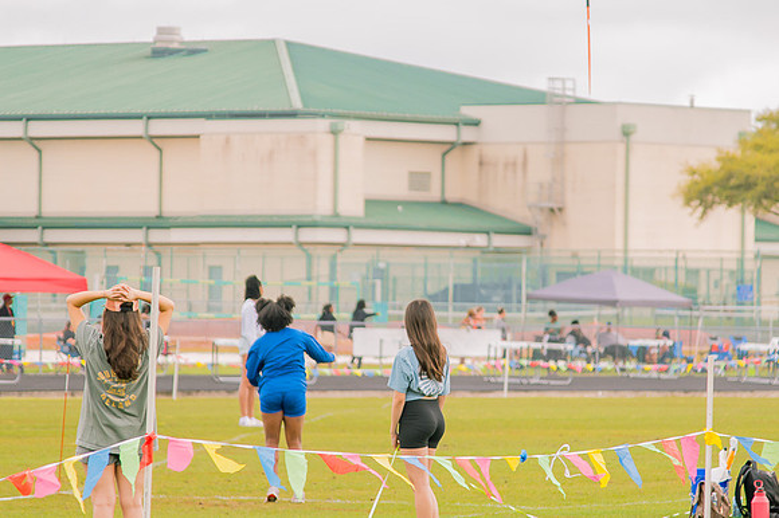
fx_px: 5508
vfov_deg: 5.4
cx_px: 441
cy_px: 274
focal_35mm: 255
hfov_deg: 8.1
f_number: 4
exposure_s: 1/200
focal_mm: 120
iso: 200
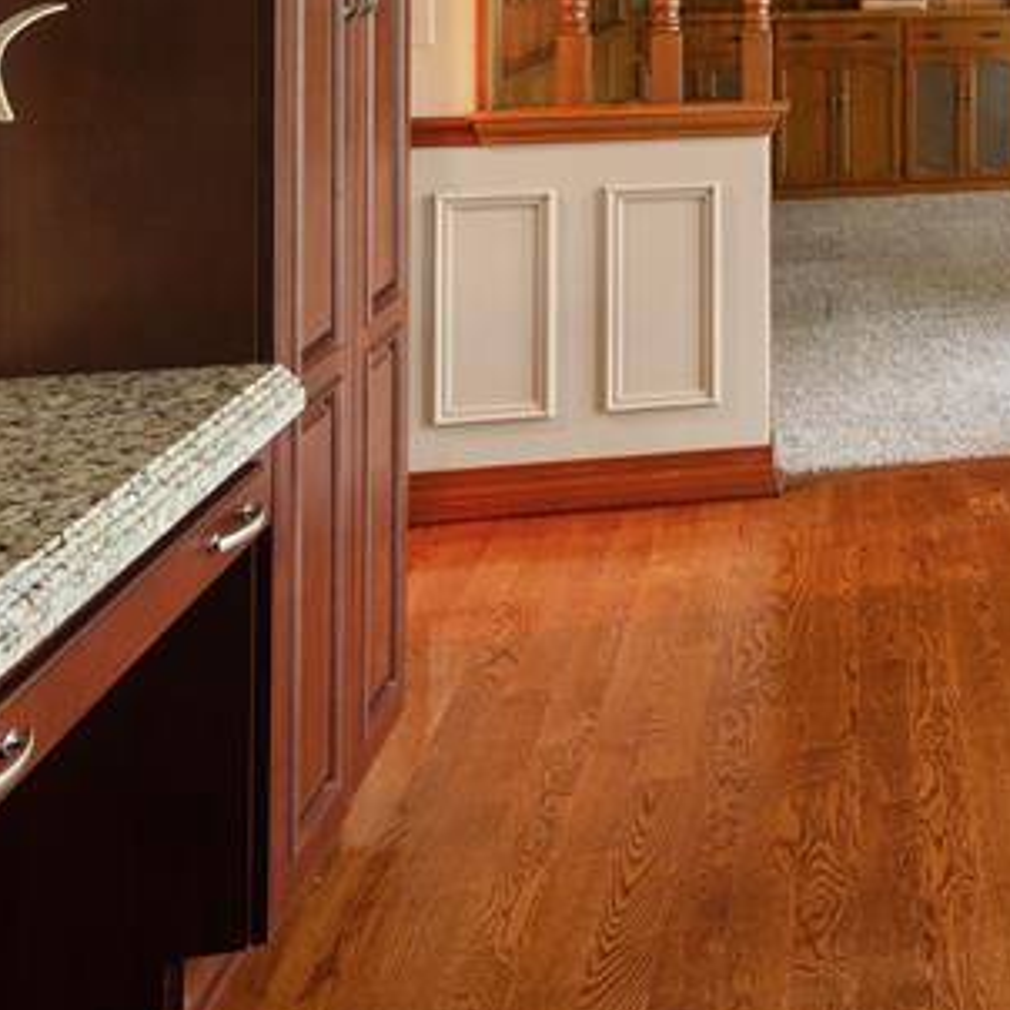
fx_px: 1618
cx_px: 1321
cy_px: 8
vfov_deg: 32.1
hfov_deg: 28.4
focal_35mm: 49
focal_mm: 17
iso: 320
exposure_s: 3
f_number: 9
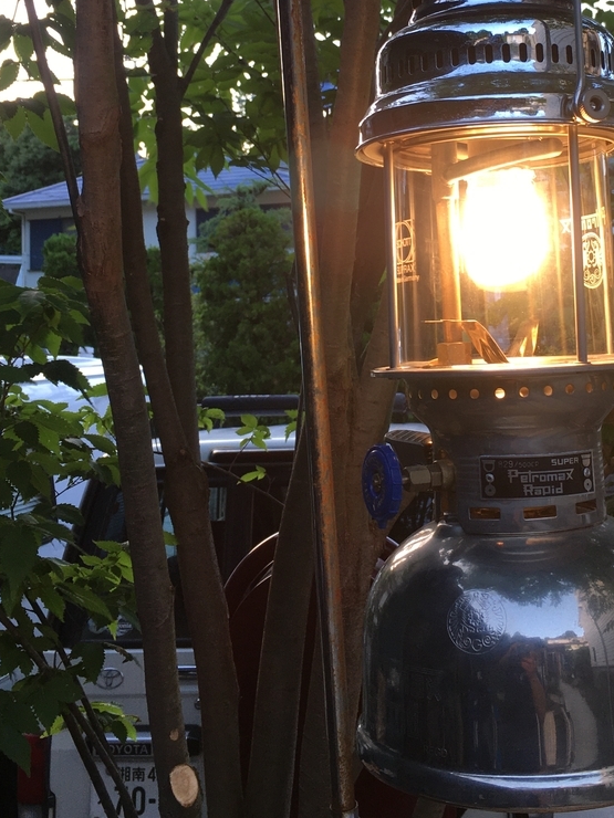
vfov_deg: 39.3
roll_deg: +2.4
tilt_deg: +4.5
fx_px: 1112
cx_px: 388
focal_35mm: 47
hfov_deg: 30.7
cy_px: 200
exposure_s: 1/60
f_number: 2.2
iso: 32
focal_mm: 4.15
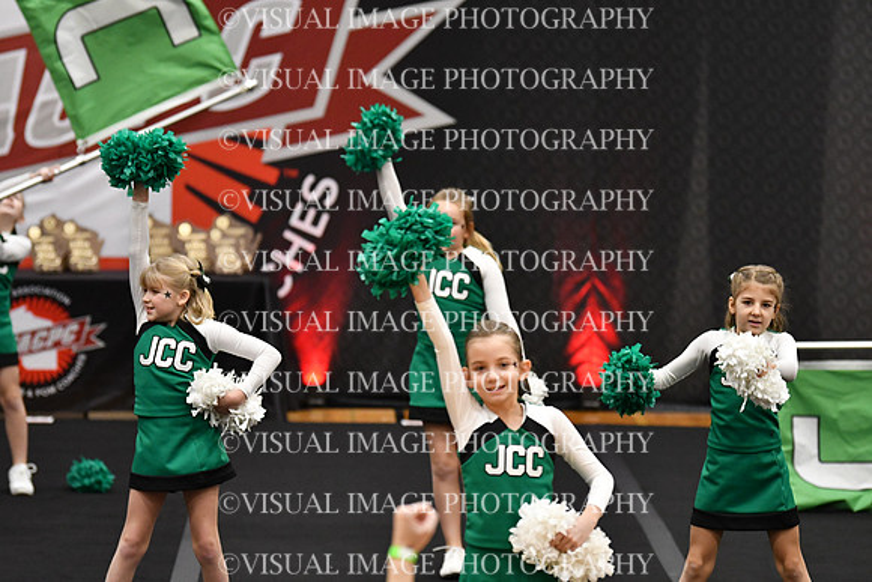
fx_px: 4894
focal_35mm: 202
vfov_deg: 6.8
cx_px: 436
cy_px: 291
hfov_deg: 10.2
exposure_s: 1/800
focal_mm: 135
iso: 4000
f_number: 2.8
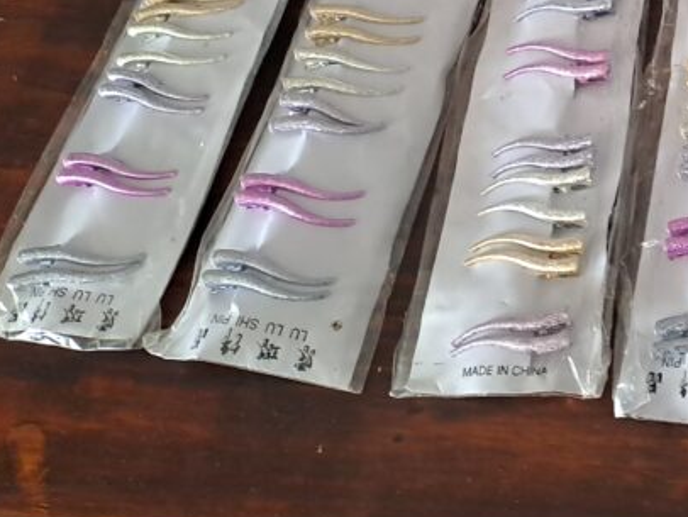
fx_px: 1253
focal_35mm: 63
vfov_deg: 22.0
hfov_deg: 27.4
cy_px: -58
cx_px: 803
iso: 320
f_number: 1.8
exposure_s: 1/25
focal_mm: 4.65
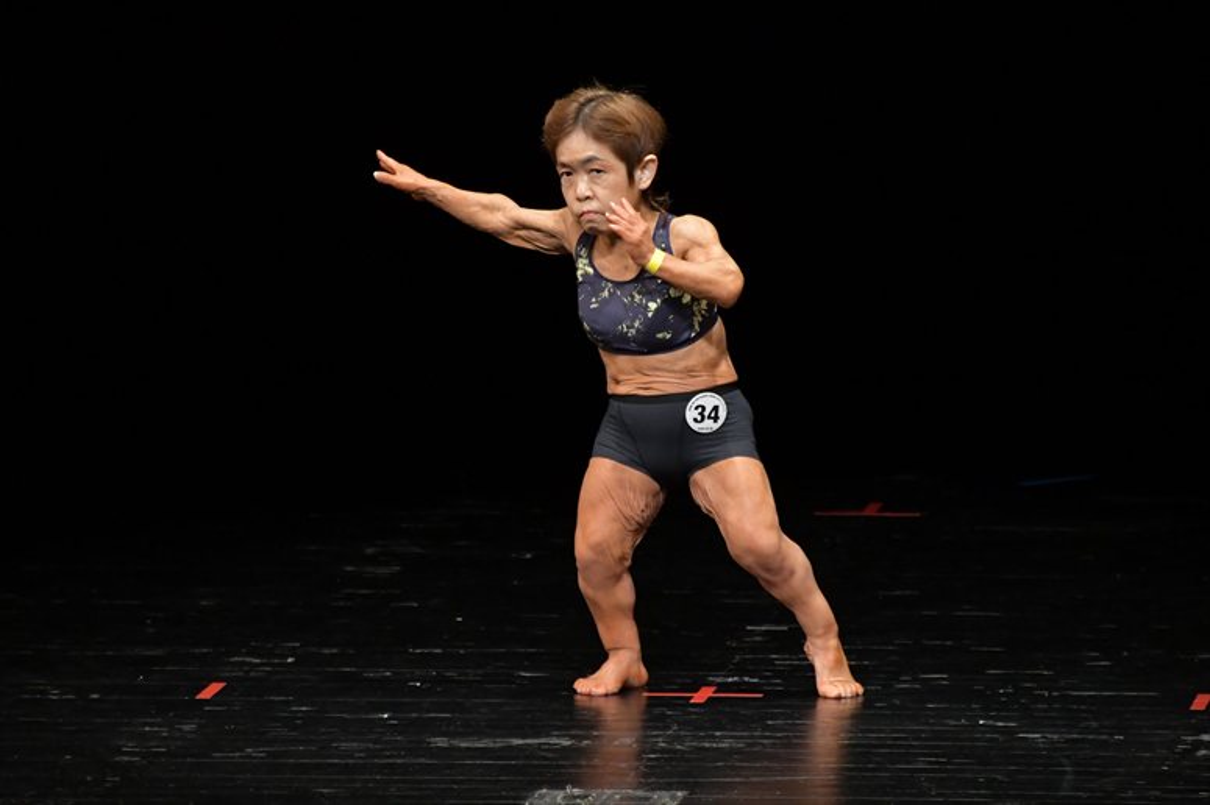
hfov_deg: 4.6
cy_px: 402
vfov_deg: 3.1
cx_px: 605
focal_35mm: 450
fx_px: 15118
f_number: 5.6
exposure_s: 1/400
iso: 3200
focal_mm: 300
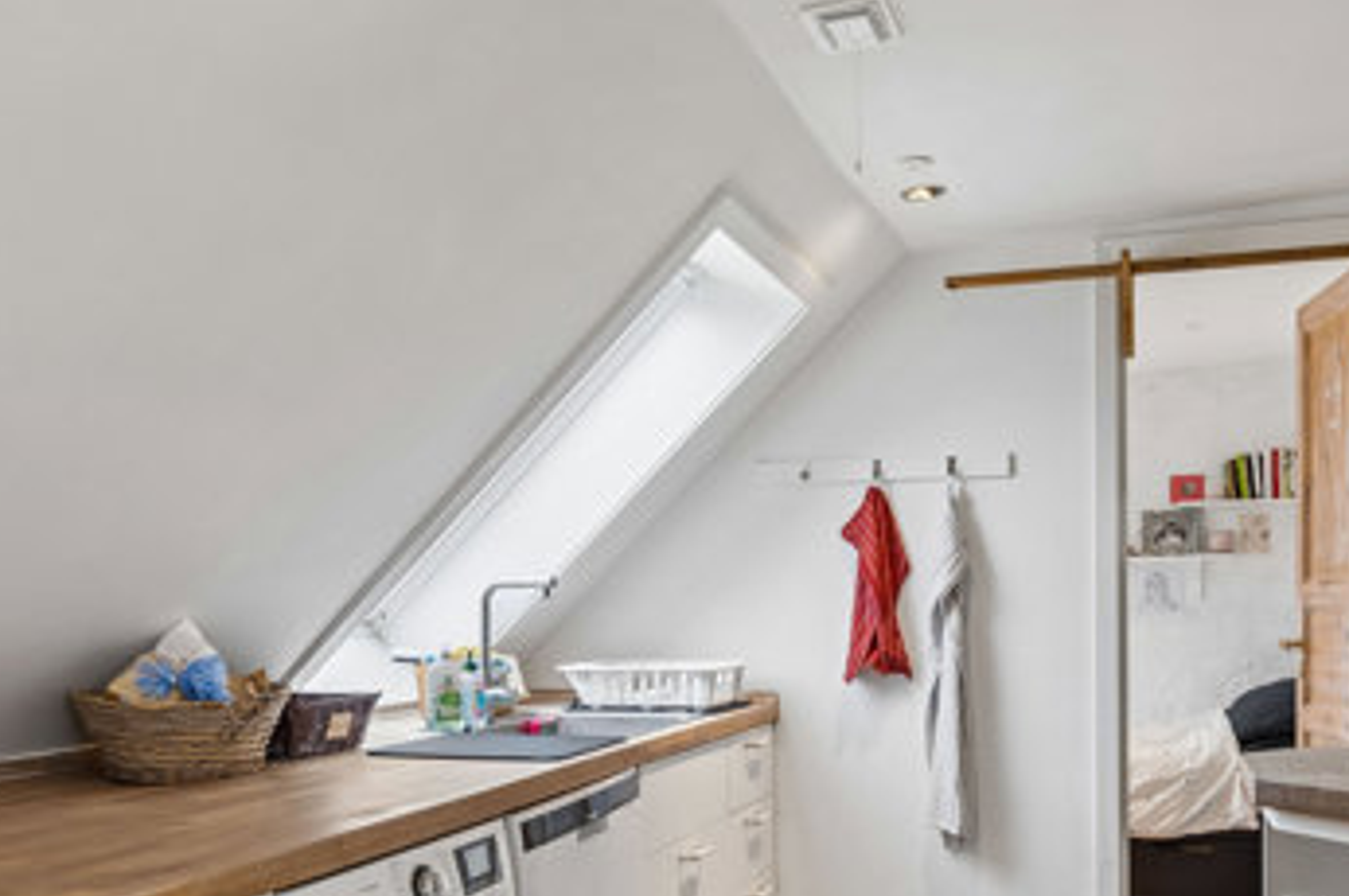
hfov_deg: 51.9
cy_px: 594
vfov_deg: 35.5
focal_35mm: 37
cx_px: 686
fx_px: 1385
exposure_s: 1/6
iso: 160
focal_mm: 16
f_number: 9
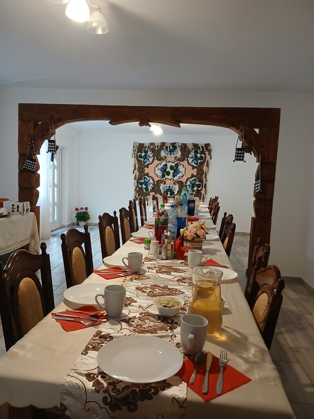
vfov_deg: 67.3
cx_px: 157
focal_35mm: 26
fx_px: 314
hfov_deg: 53.1
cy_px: 210
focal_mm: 3.98
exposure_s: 1/25
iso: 320
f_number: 1.8
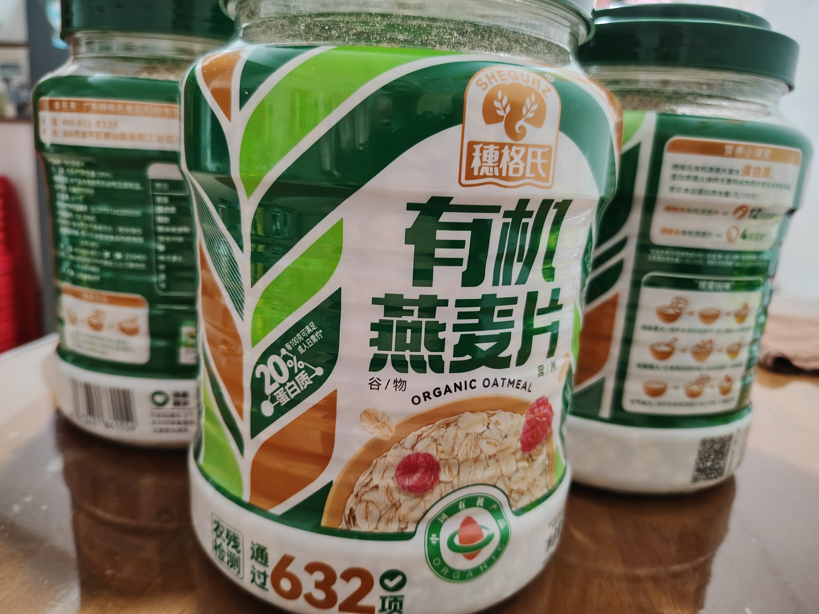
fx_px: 544
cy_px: 307
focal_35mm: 23
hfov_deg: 73.9
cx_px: 410
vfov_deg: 58.9
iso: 1600
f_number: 1.8
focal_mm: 5.25
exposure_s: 1/33
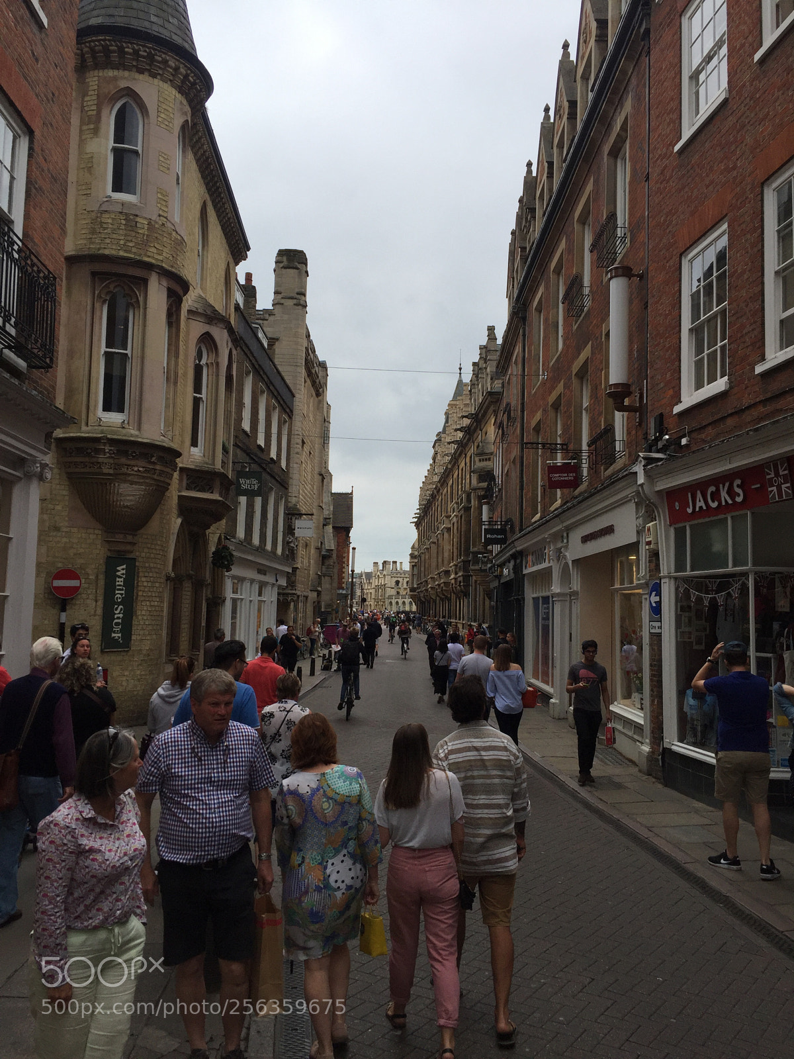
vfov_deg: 61.7
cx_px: 397
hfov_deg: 48.2
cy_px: 530
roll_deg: -1.2
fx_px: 887
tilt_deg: +6.4
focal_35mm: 29
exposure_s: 1/989
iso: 32
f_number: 2.2
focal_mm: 4.15
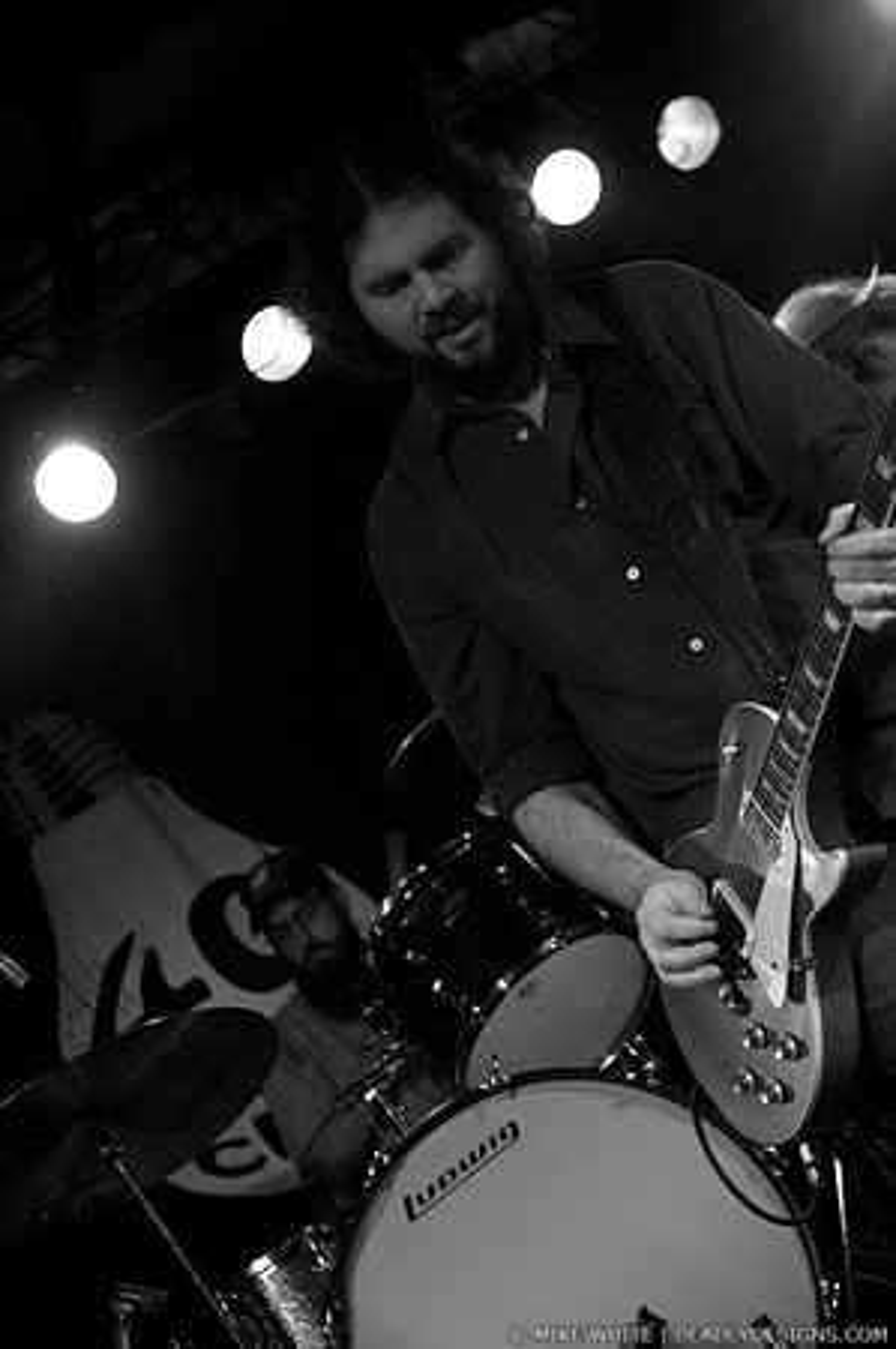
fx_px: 2470
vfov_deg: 30.5
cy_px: 674
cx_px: 448
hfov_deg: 20.6
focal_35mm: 66
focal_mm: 44
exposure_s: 1/40
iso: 800
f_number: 2.8
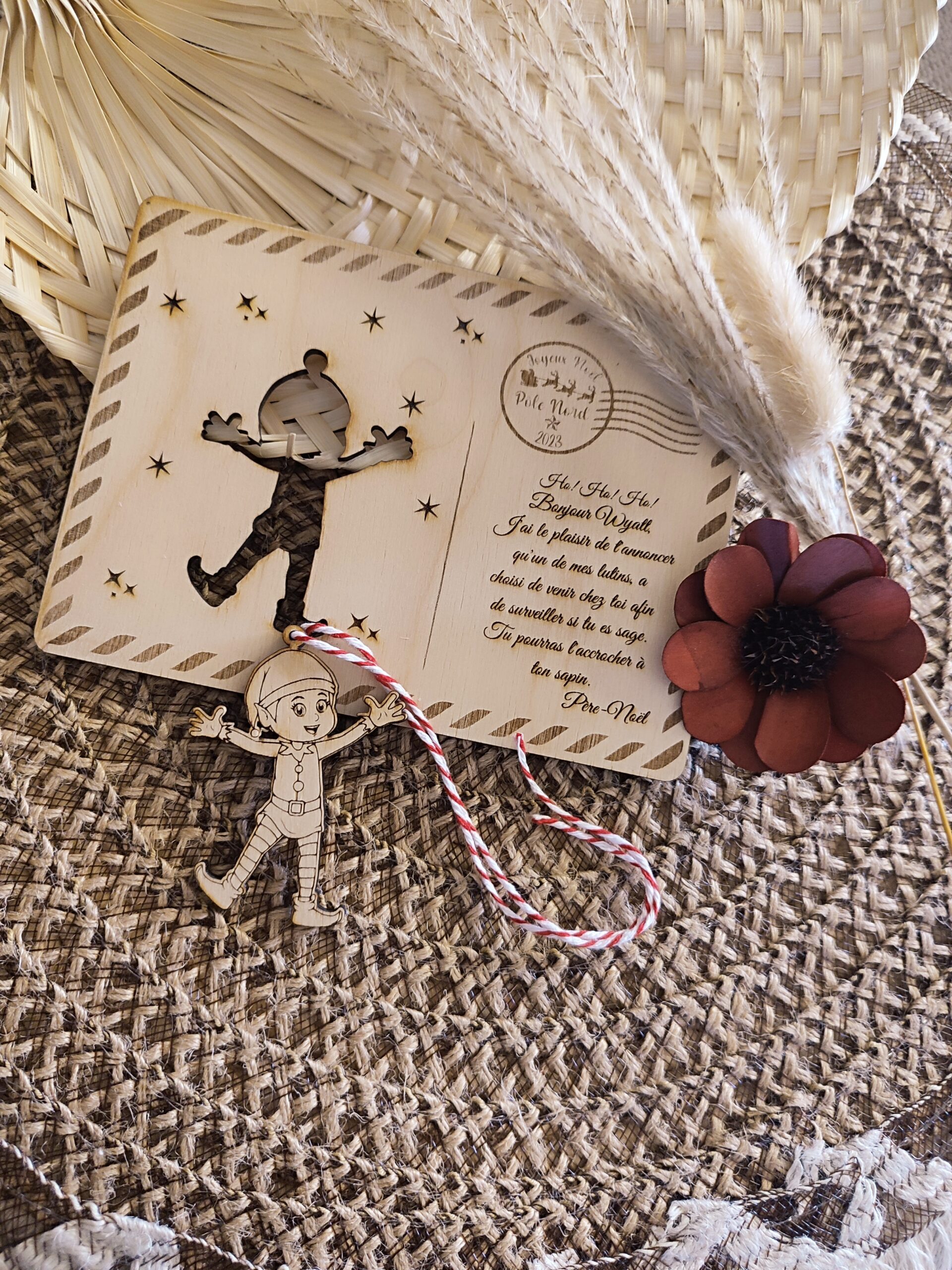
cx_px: 476
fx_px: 880
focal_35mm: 24
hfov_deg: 56.8
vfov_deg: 71.6
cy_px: 635
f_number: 1.89
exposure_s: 1/33
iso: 828
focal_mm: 5.89
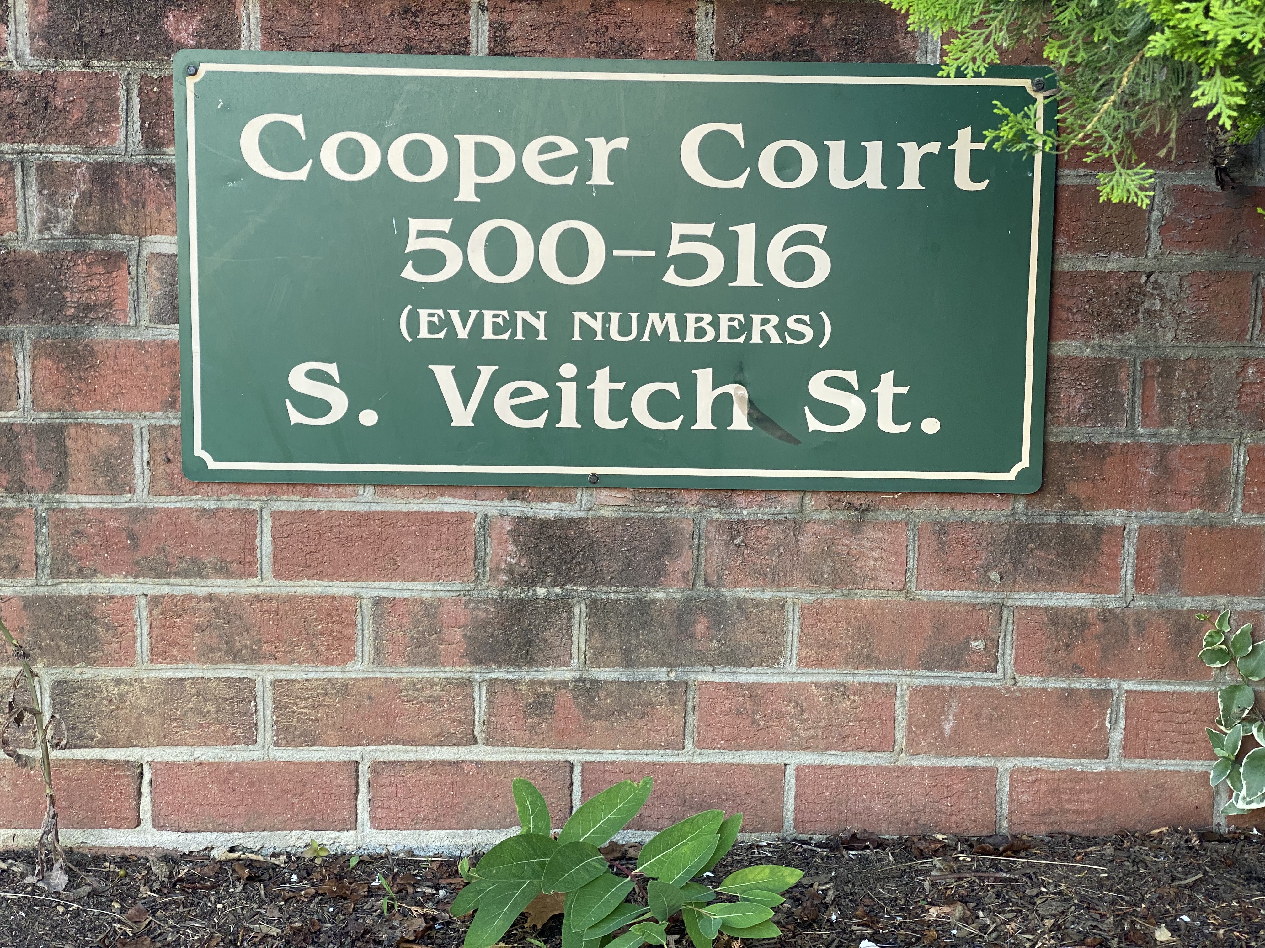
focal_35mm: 52
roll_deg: -1.1
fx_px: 1900
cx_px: 632
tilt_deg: -8.3
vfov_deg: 28.0
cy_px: 474
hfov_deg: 36.8
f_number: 2
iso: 80
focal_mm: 6
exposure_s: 1/121
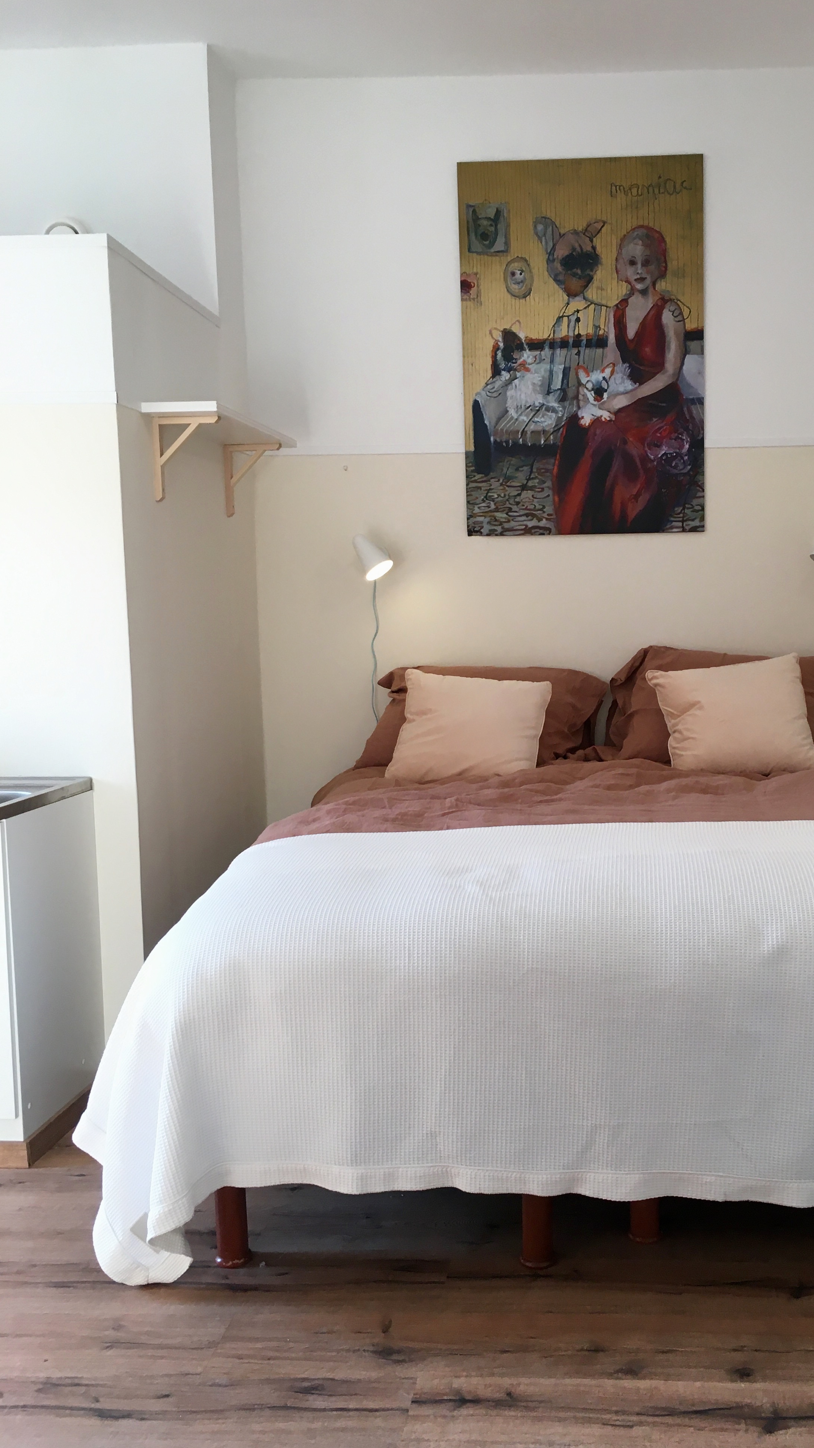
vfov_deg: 59.5
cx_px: 560
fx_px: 1266
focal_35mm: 33
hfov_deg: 35.2
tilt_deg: -5.1
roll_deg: +0.9
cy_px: 748
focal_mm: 4.15
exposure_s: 1/33
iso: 32
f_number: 2.2
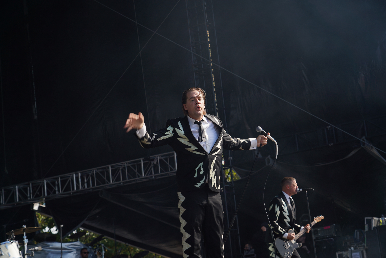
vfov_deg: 18.2
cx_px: 193
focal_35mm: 75
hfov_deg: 27.0
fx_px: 804
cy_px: 129
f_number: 6.3
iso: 100
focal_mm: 75
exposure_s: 1/200
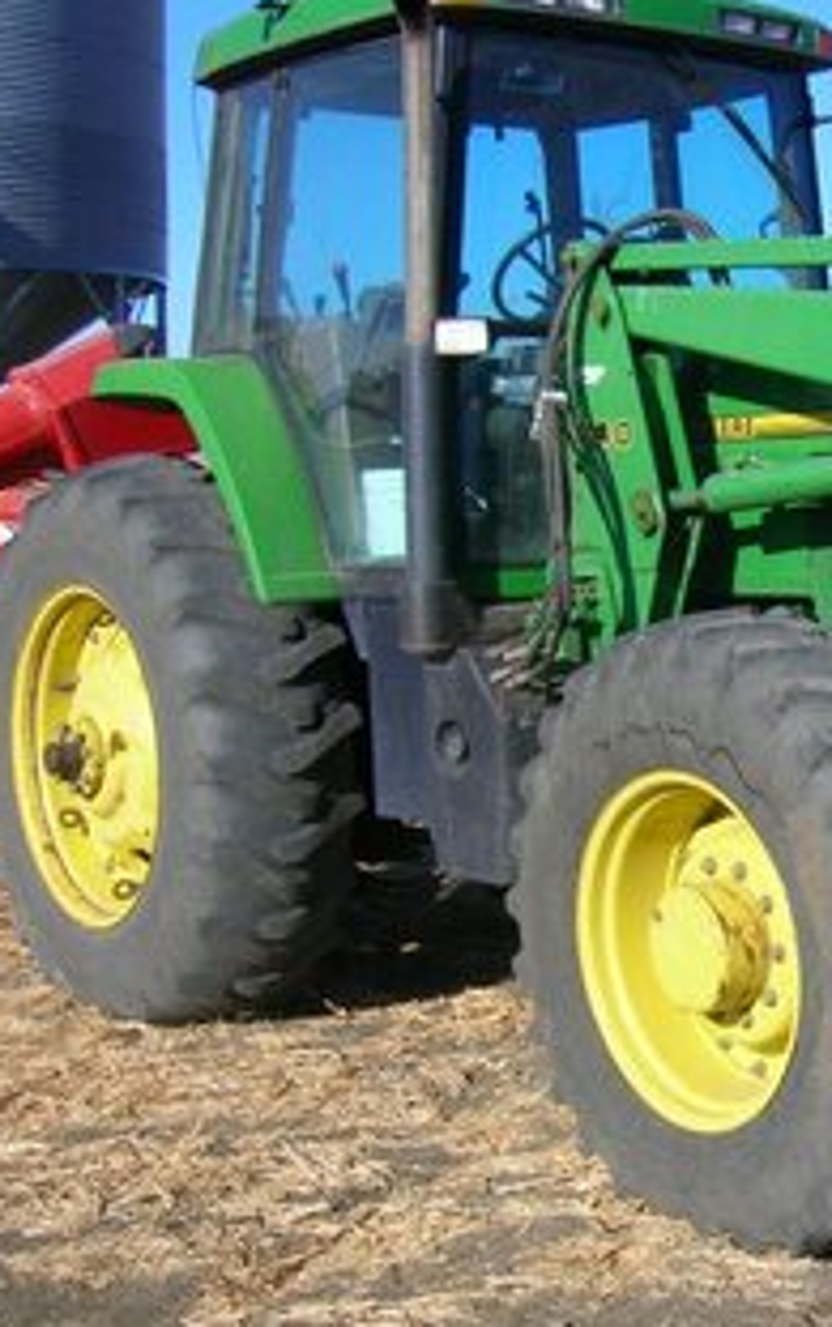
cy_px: 734
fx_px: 2280
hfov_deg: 19.6
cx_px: 969
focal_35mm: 63
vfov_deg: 32.4
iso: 50
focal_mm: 5.7
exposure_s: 1/378
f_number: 4.9
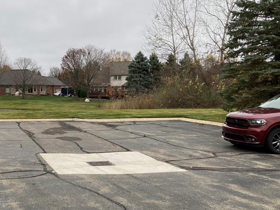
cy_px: 121
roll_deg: -0.6
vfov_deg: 29.6
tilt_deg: -2.9
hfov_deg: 37.6
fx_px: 396
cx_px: 59
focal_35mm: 49
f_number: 1.8
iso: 20
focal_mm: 3.99
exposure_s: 1/365
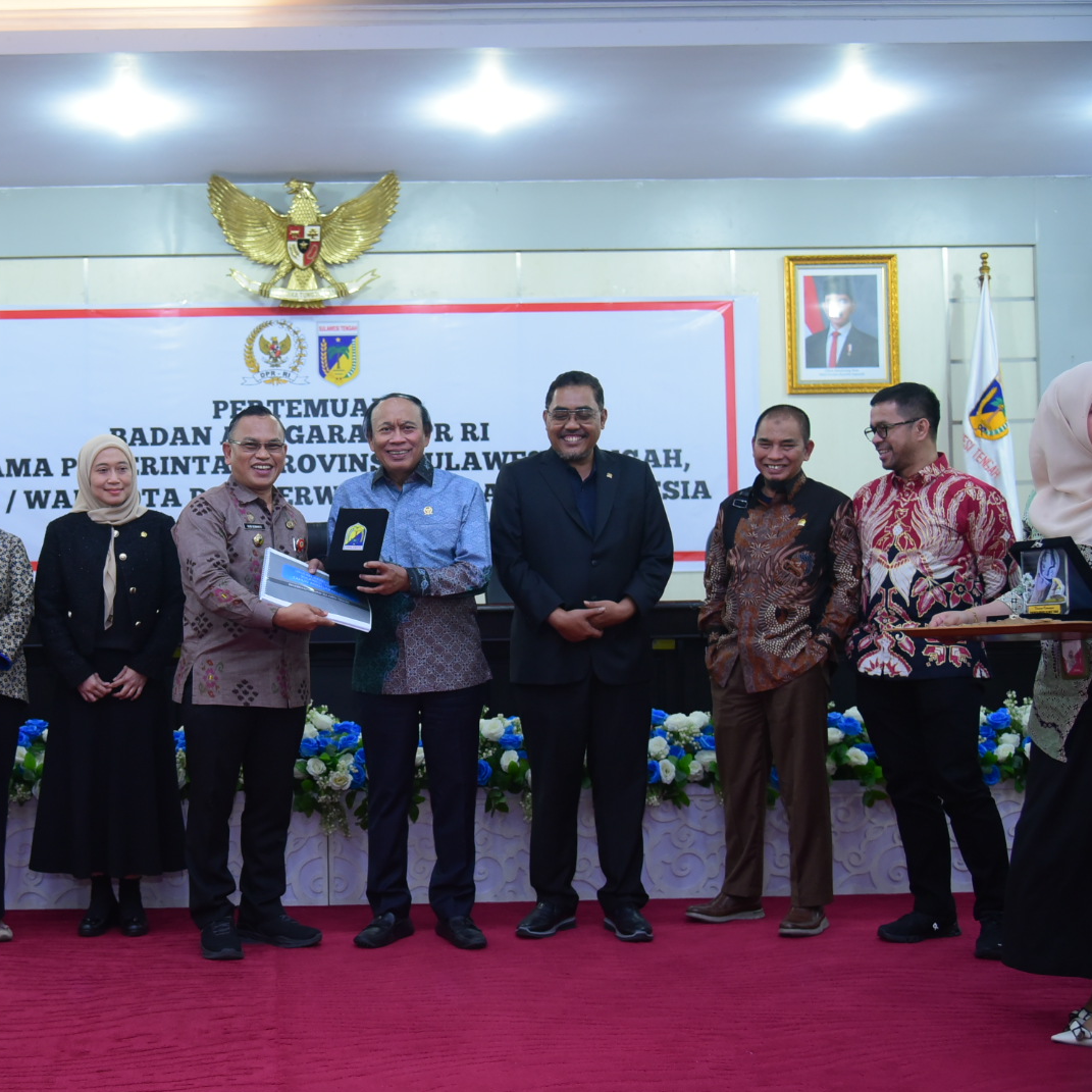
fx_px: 1606
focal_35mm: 45
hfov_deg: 36.8
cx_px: 289
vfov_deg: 37.6
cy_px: 544
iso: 2500
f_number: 4
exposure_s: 1/125
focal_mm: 35
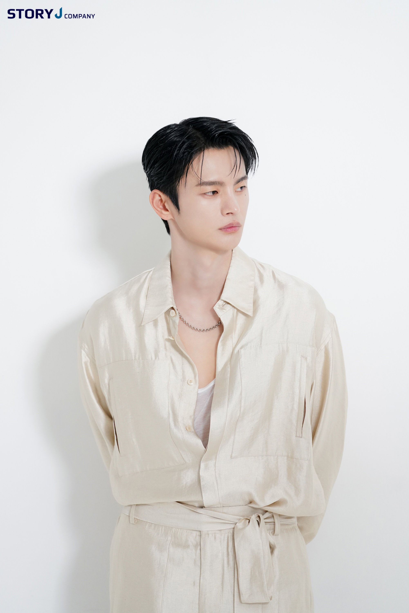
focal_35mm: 145
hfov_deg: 9.5
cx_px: 204
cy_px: 306
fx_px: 2470
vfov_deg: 14.2
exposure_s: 1/160
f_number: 2.8
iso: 2000
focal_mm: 145
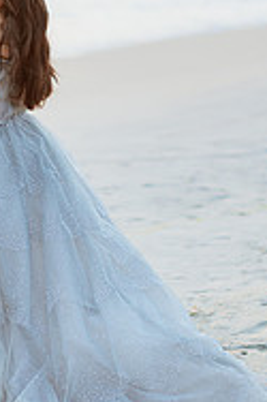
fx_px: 1549
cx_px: 38
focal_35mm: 139
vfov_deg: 14.7
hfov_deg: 9.8
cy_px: 83
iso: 100
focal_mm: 58
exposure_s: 1/250
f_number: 1.4
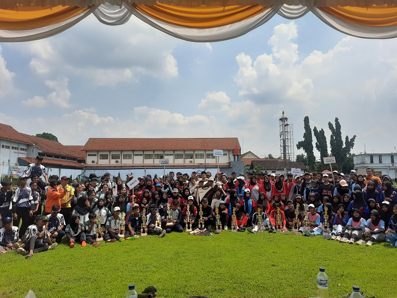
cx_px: 198
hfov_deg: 71.6
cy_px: 149
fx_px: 275
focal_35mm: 24
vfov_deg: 56.8
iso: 20
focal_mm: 5.23
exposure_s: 1/1274
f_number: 1.8
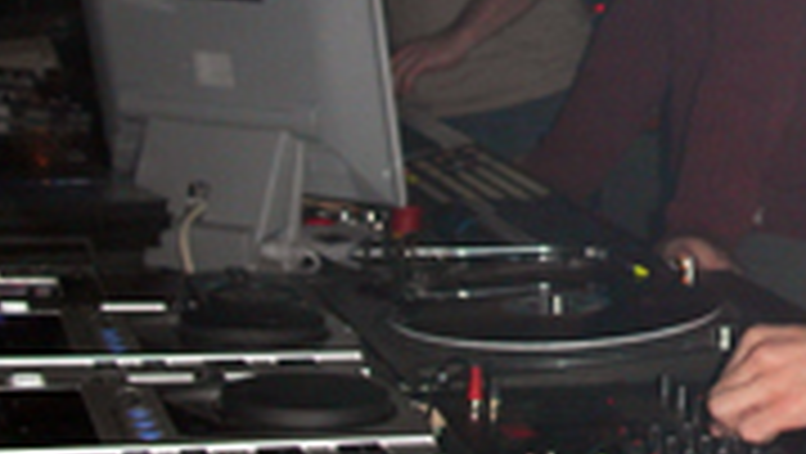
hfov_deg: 21.7
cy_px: 4
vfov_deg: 12.9
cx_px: 880
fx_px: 1989
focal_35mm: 93
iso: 100
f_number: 2.8
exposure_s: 1/30
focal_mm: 7.8
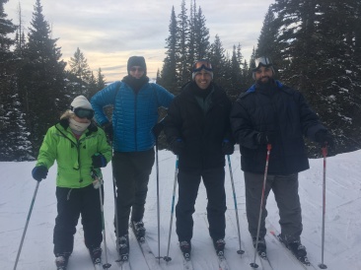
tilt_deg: -9.0
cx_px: 180
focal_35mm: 29
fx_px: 302
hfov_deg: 61.7
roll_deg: +1.4
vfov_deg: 48.2
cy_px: 135
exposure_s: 1/120
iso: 25
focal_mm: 4.15
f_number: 2.2
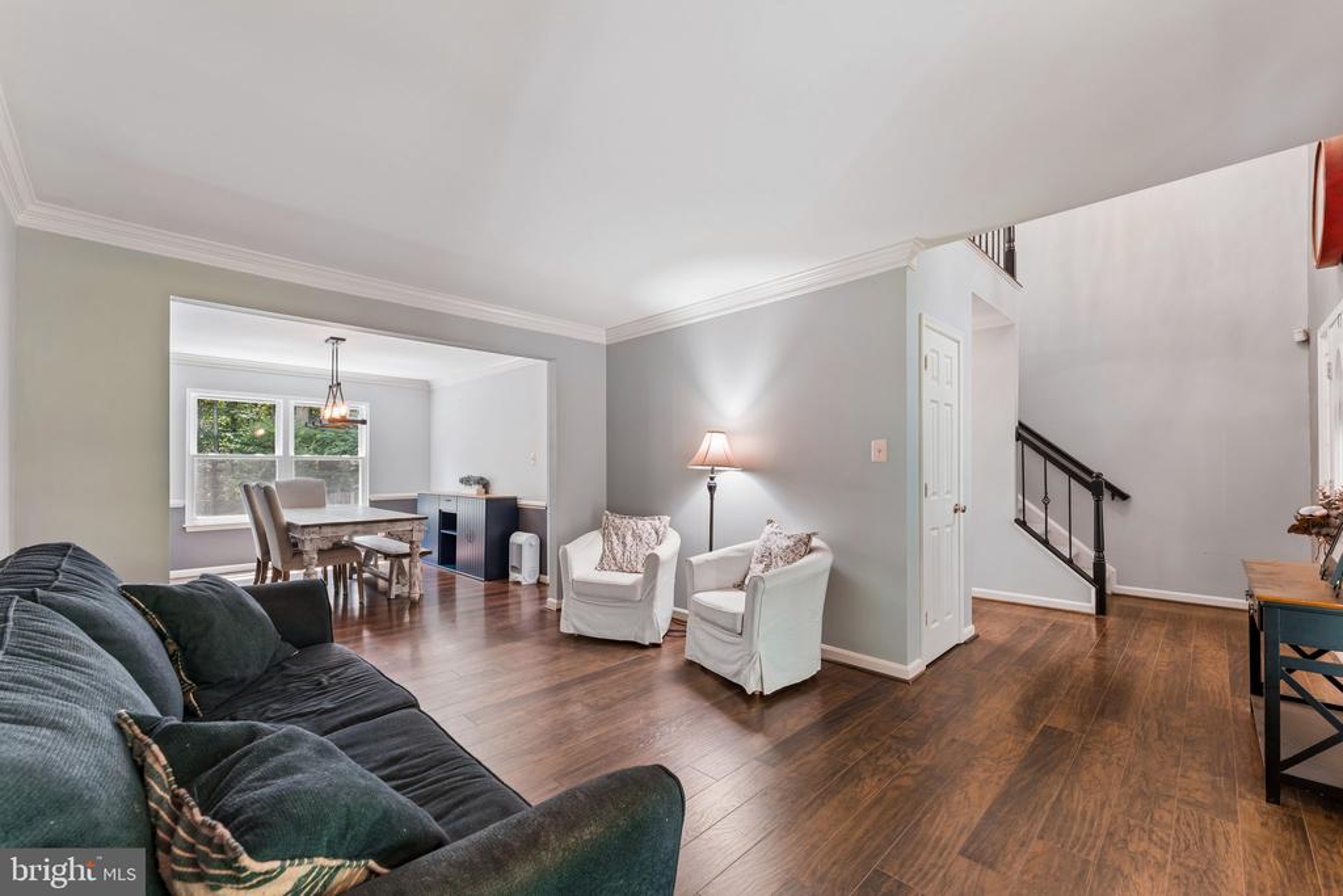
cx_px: 672
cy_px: 448
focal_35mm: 14
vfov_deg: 81.2
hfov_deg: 104.2
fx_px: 522
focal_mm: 14
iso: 100
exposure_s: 1.3
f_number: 9
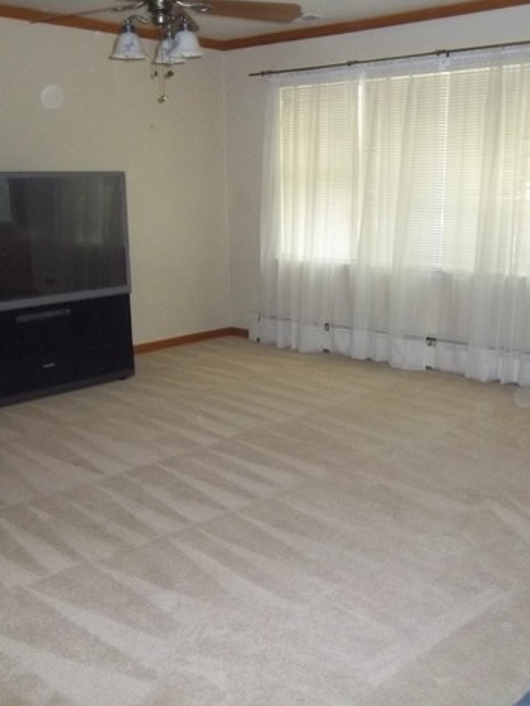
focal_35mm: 38
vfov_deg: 49.0
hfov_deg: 37.7
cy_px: 349
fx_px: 776
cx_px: 284
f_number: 3.5
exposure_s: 1/30
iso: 320
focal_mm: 5.05
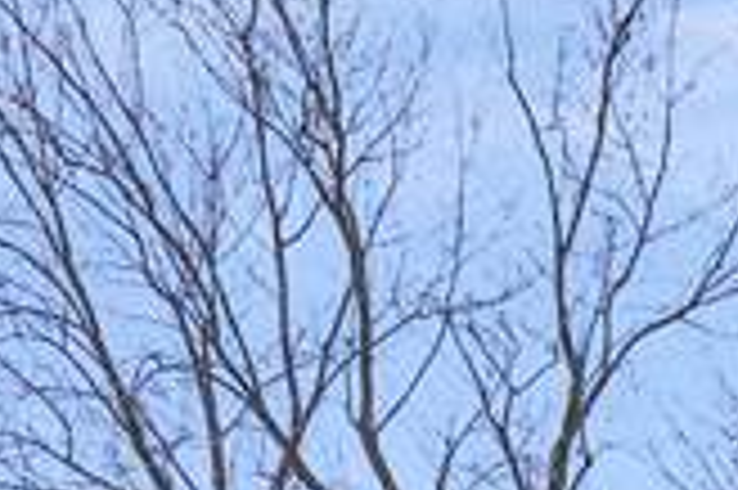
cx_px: 756
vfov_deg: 8.1
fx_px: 2724
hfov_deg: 15.1
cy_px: 1666
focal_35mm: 133
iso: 400
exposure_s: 1/250
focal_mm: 17
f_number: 8
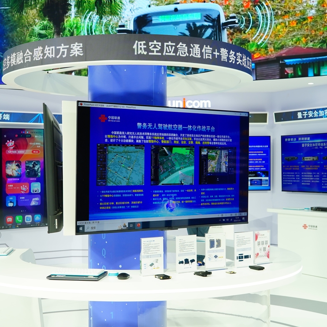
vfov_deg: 31.1
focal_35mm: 55
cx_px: 120
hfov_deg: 30.9
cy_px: 168
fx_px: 588
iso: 400
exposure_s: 1/125
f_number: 5.6
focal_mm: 40
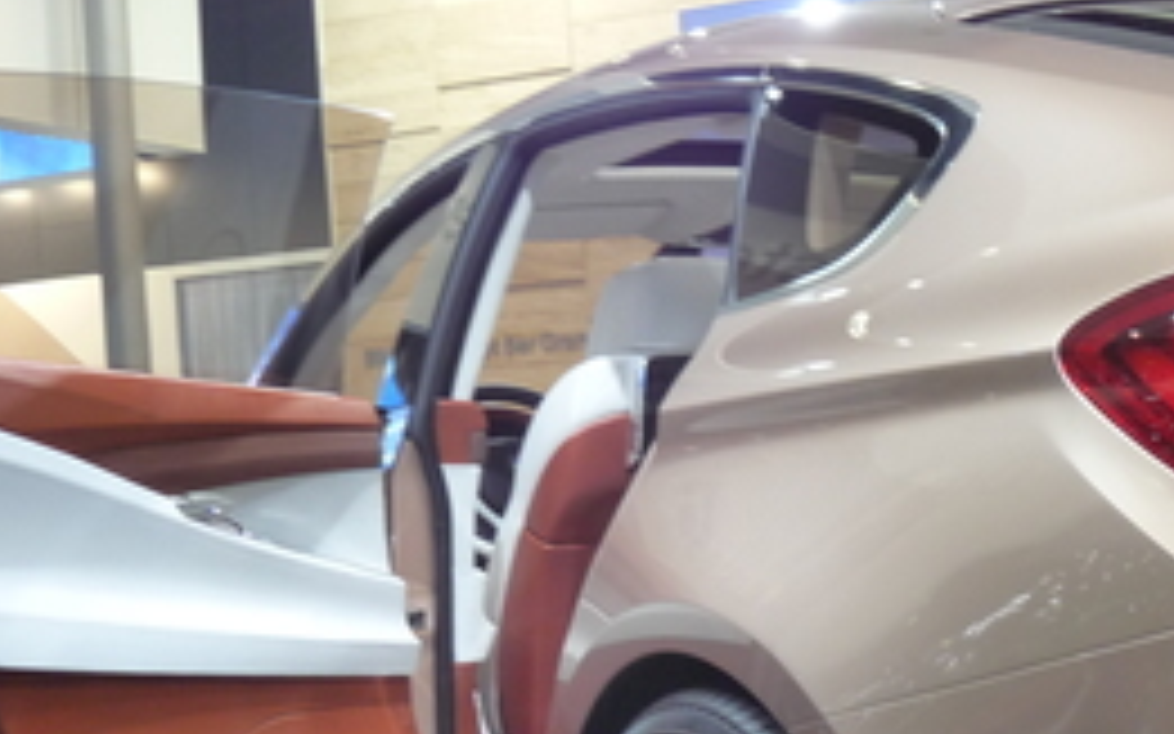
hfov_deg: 28.6
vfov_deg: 19.2
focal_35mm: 67
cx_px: 1190
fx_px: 2143
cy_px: 612
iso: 250
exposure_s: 1/30
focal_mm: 5.4
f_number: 3
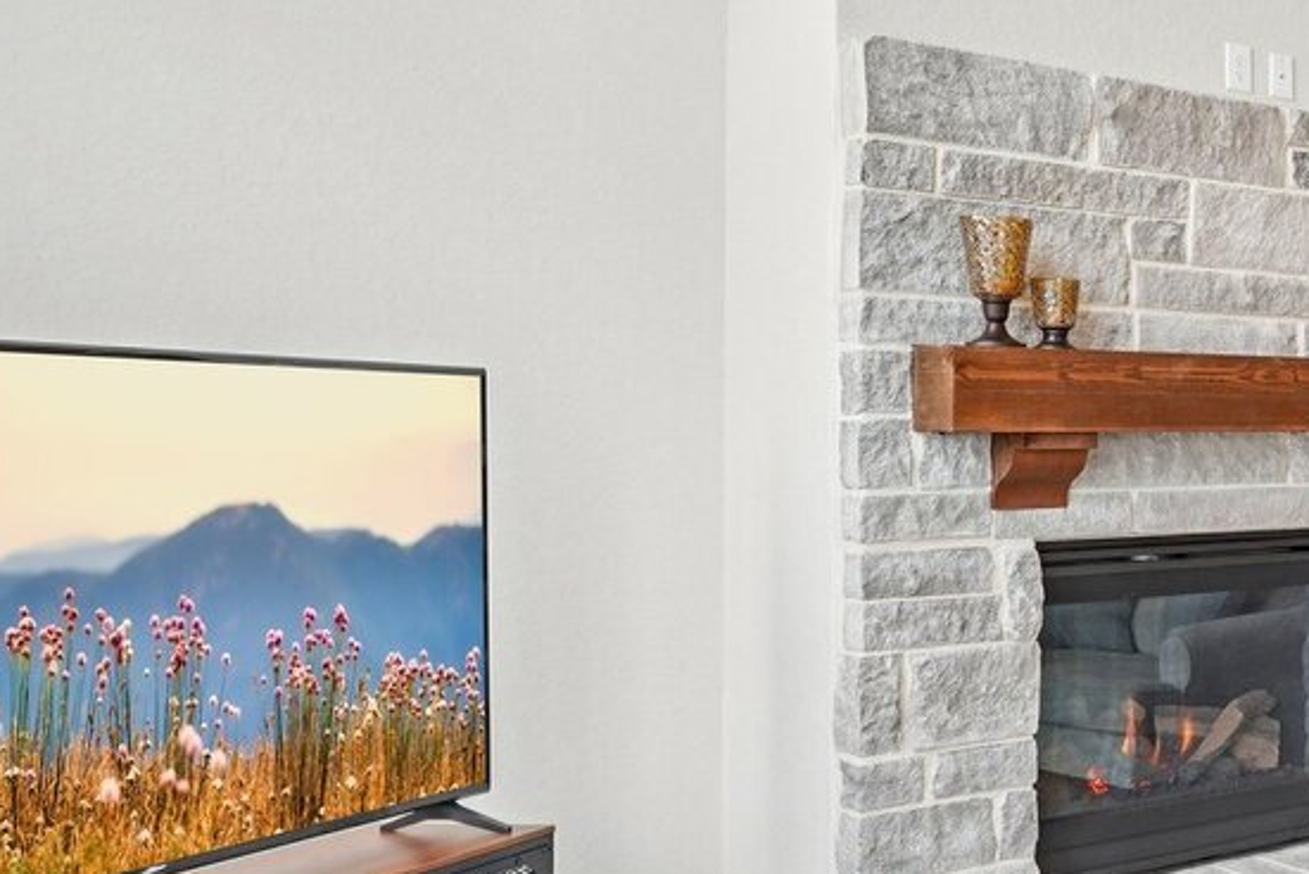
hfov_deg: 30.7
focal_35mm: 47
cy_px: 442
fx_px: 1710
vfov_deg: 28.7
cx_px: 1782
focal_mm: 16
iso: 200
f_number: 8
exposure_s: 1/30
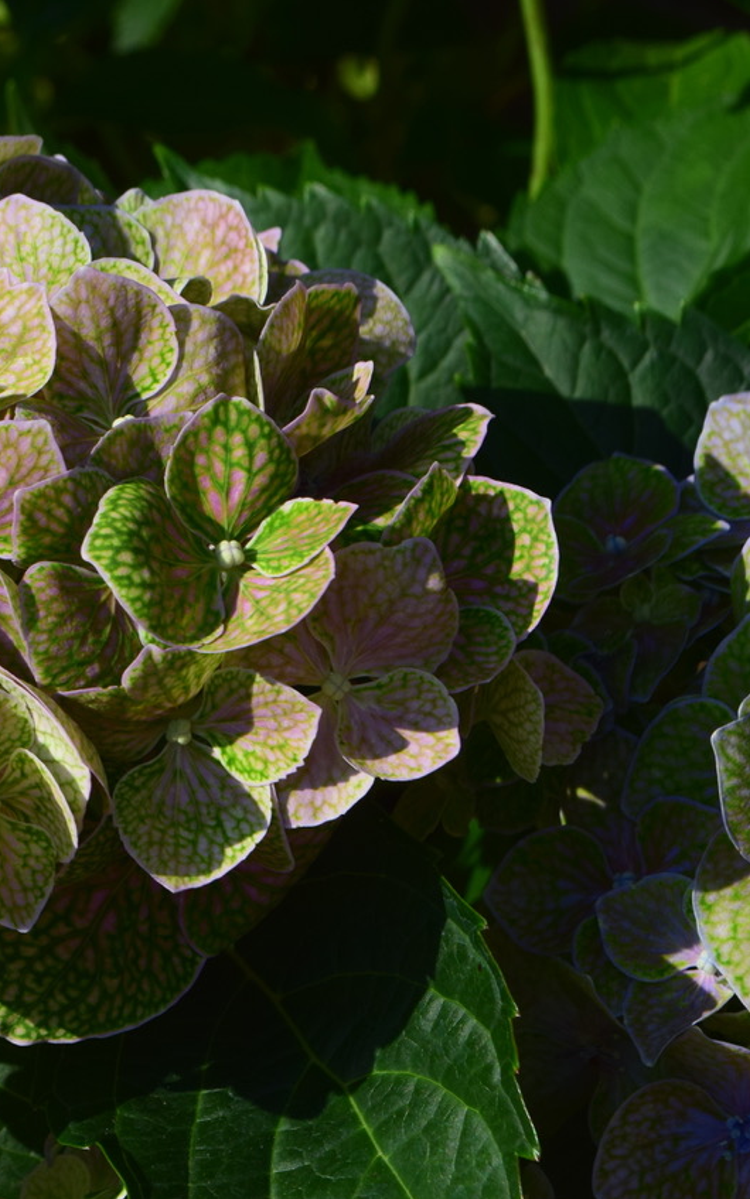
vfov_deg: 17.4
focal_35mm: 120
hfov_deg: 10.8
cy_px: 599
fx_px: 3924
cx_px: 3
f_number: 11
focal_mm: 52
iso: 400
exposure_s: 1/500
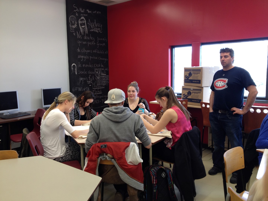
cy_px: 100
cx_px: 134
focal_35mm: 35
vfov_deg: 40.7
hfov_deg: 52.6
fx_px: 271
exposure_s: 1/20
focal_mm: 4.28
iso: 50
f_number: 2.4
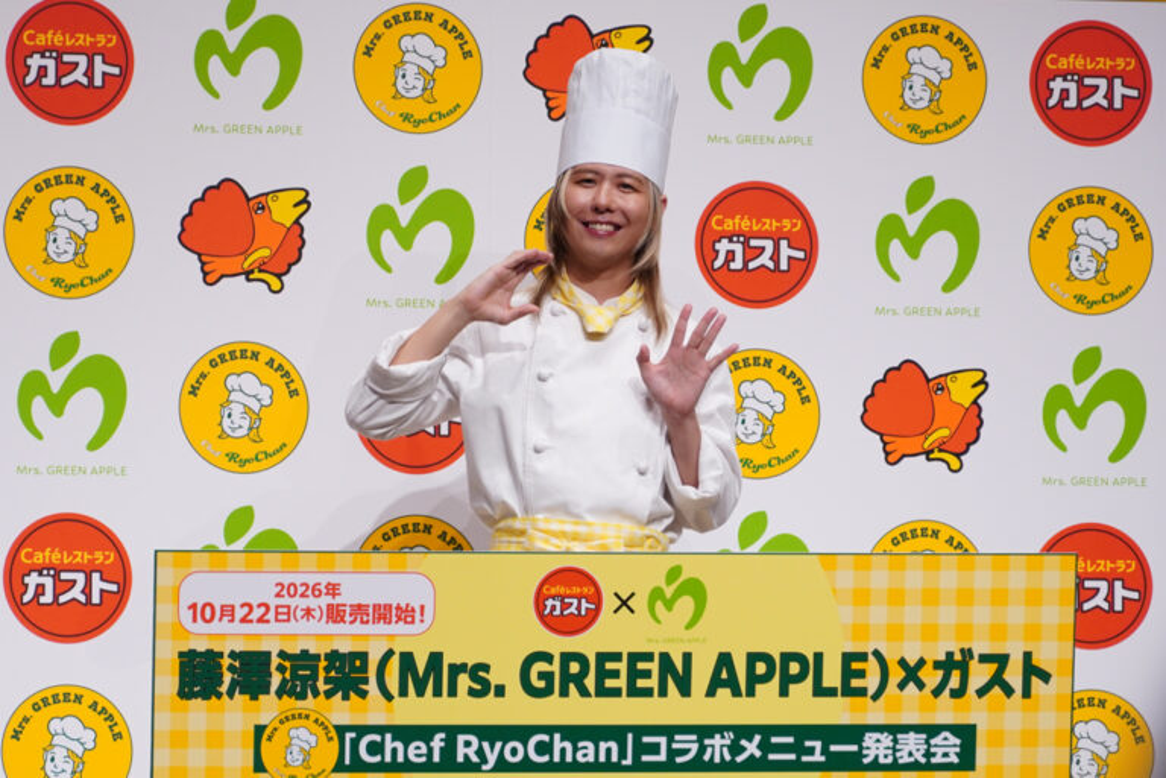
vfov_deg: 9.9
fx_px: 4469
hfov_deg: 14.9
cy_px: 389
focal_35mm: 138
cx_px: 583
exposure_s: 1/160
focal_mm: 92
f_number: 5.6
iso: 640
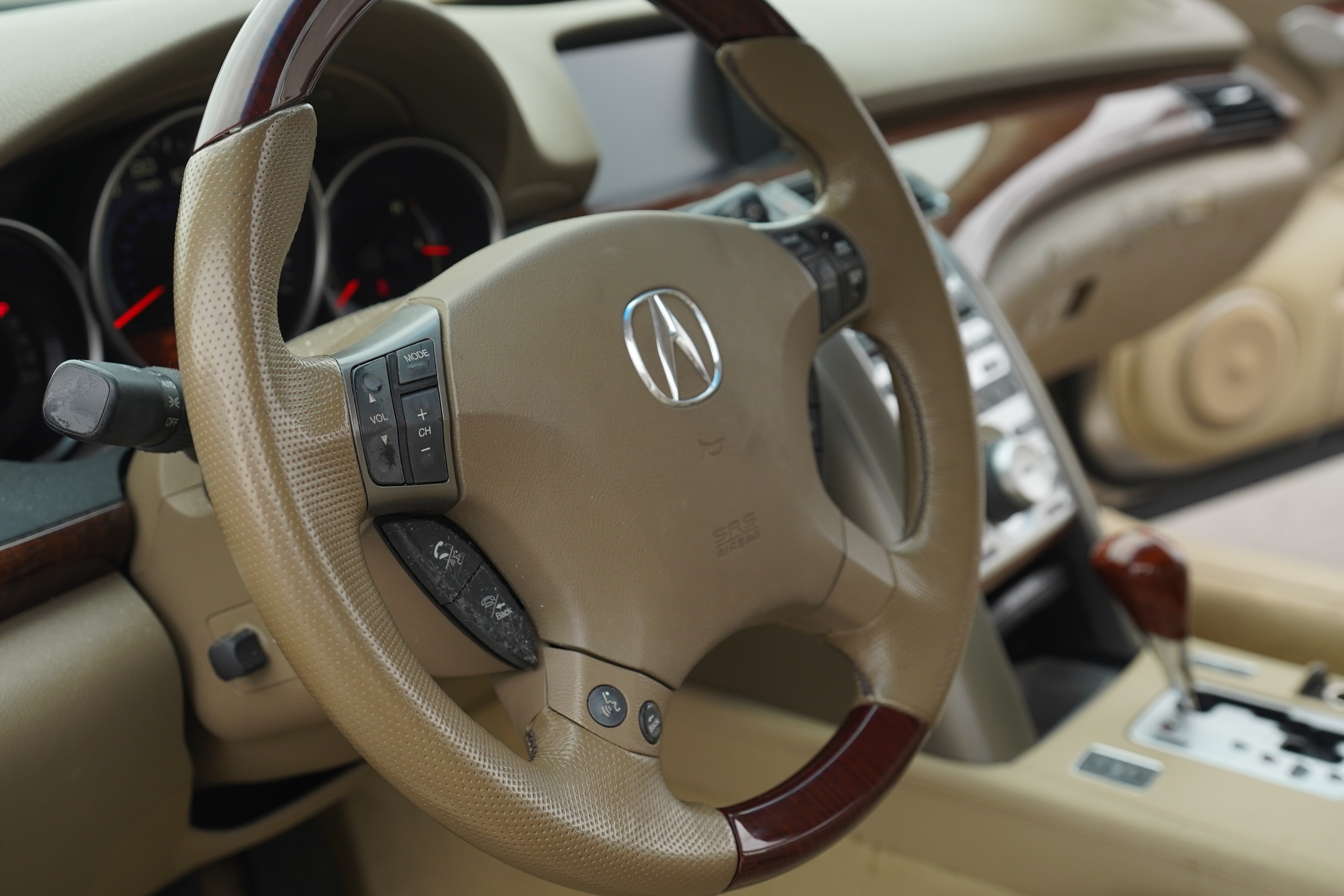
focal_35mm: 47
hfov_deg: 41.9
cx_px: 702
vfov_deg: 28.6
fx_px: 1755
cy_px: 425
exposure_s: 1/500
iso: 640
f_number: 4
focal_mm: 35
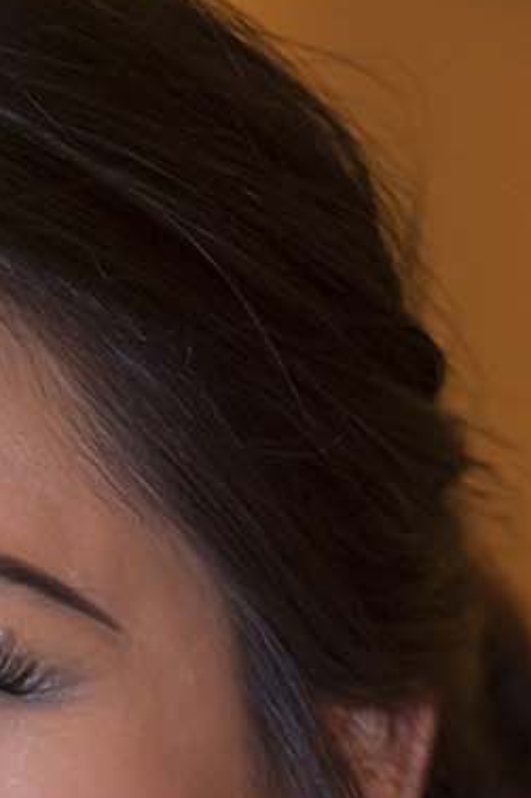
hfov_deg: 1.9
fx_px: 15678
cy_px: 1298
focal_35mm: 708
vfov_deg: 2.9
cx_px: -243
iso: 1600
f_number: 3.5
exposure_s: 1/125
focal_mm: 185
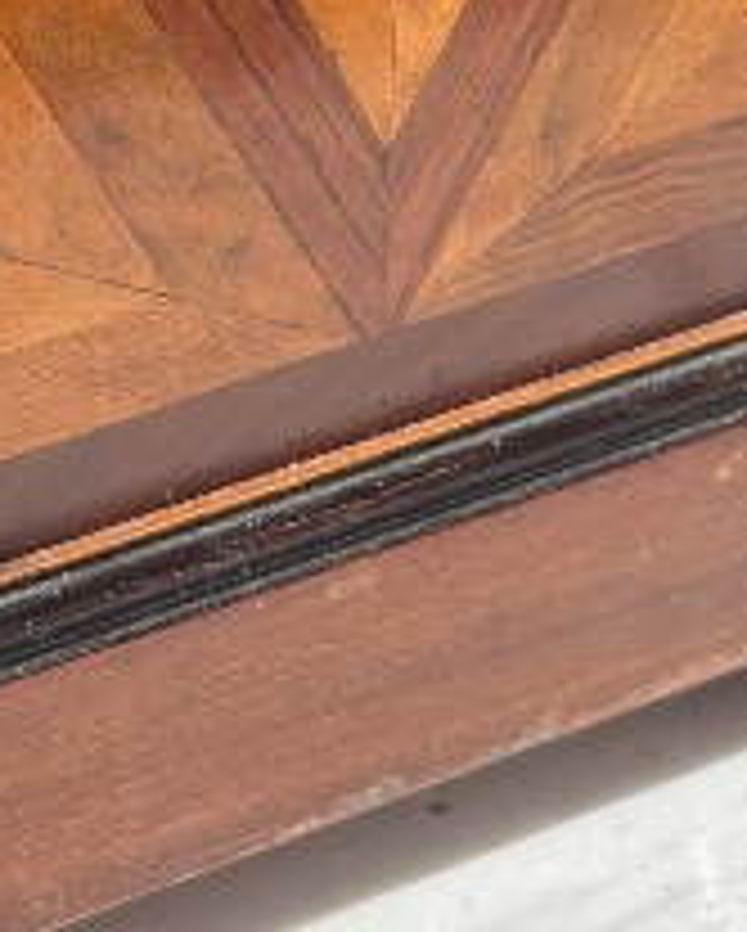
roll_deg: -1.9
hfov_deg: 10.4
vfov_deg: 12.4
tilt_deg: -28.3
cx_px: -148
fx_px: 4056
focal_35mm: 147
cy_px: -473
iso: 50
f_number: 1.6
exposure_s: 1/2538
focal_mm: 5.96
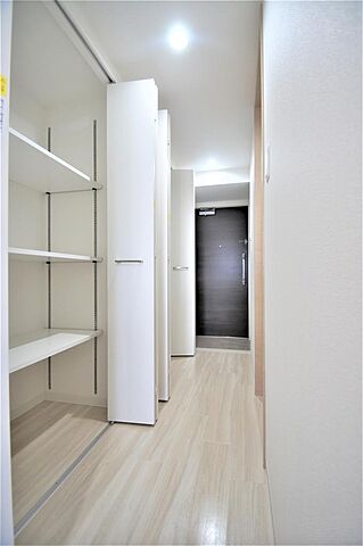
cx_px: 182
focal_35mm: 15
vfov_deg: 100.4
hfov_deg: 77.2
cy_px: 273
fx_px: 227
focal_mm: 10
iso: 100
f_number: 3.5
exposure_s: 1/30
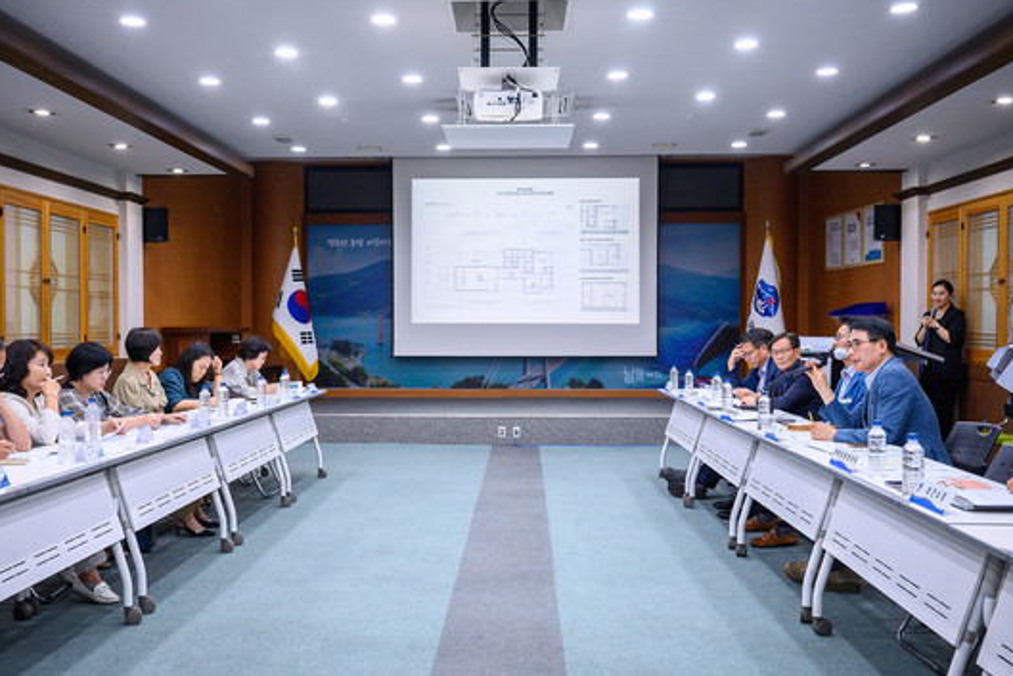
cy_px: 346
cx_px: 490
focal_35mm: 34
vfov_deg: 38.9
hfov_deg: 55.8
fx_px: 957
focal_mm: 31
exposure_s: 1/200
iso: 2000
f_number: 5
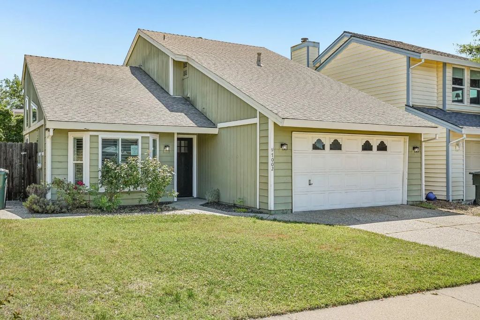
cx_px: 240
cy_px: 160
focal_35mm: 33
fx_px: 440
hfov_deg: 57.2
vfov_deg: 39.9
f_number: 8
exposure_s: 1/250
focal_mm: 33
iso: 400
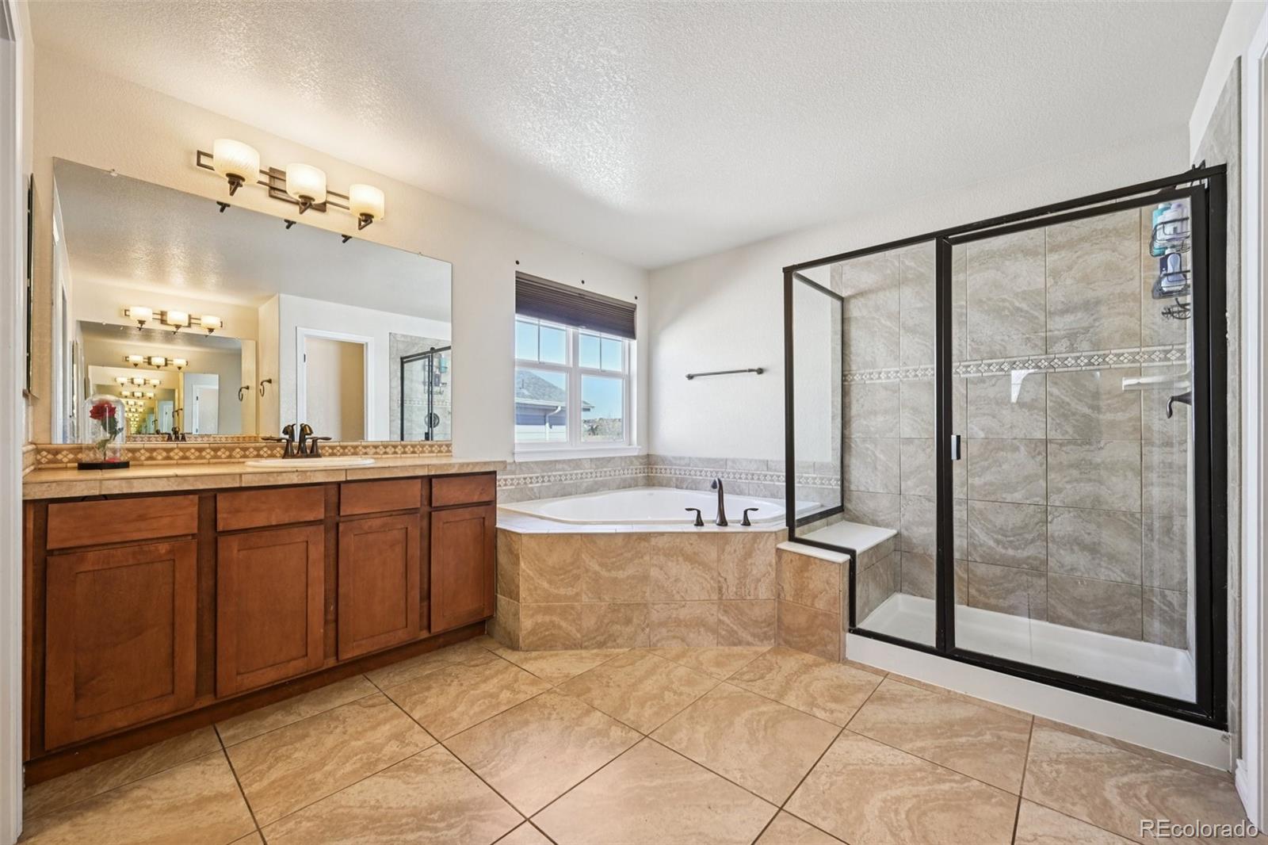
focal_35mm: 14
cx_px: 634
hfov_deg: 104.3
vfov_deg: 81.2
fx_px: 493
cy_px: 422
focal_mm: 14
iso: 280
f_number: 11
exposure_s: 1/15
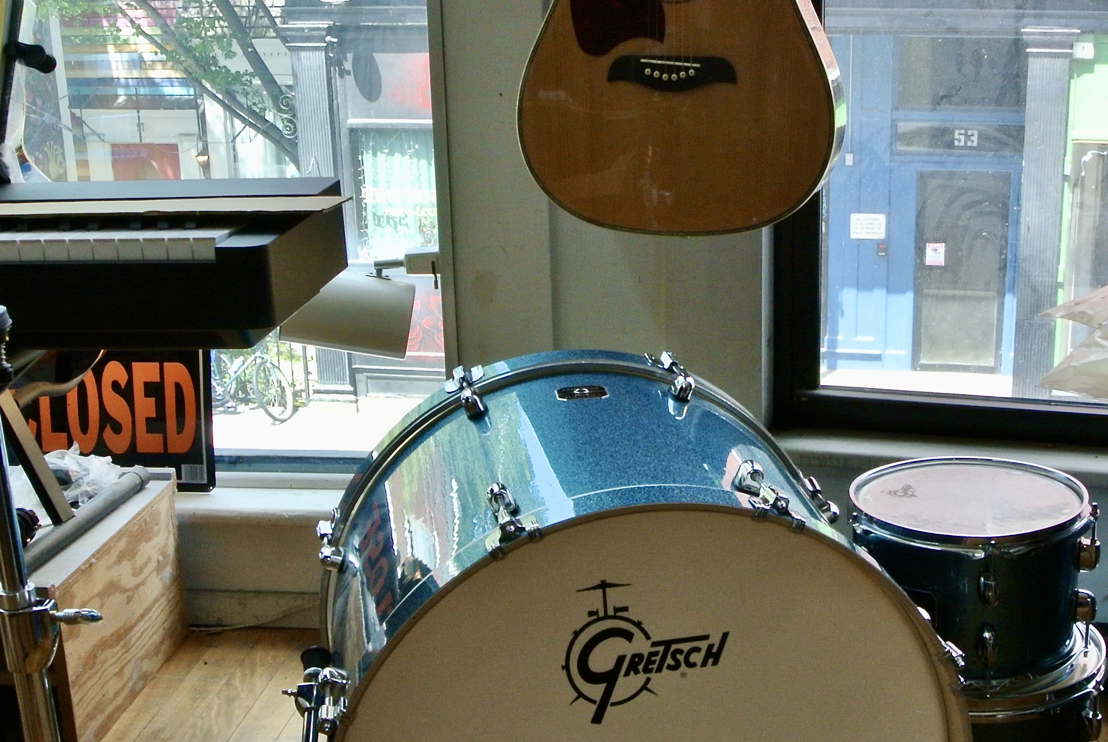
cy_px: 573
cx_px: 717
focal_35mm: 51
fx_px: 1572
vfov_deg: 26.2
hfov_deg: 38.5
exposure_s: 1/50
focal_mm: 11.4
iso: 400
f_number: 3.5
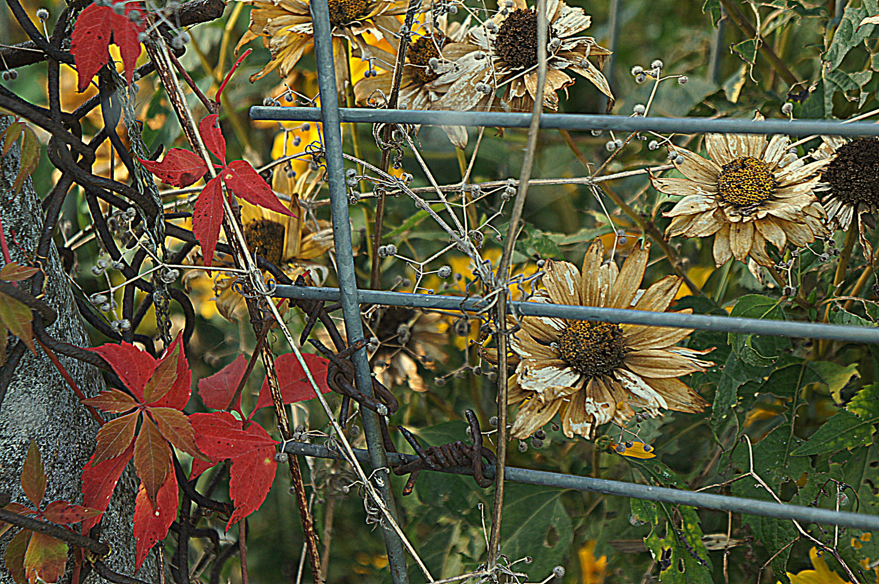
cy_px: 292
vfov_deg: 16.5
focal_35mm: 82
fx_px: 2012
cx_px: 440
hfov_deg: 24.6
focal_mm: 55
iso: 200
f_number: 5.6
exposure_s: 1/25
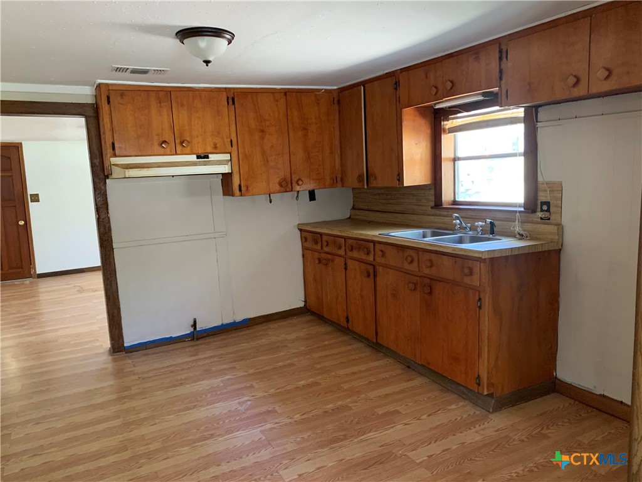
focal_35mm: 26
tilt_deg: -6.6
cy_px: 241
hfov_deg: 67.3
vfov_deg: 53.1
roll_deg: +1.2
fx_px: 482
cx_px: 321
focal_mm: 4.25
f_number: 1.8
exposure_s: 1/40
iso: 400
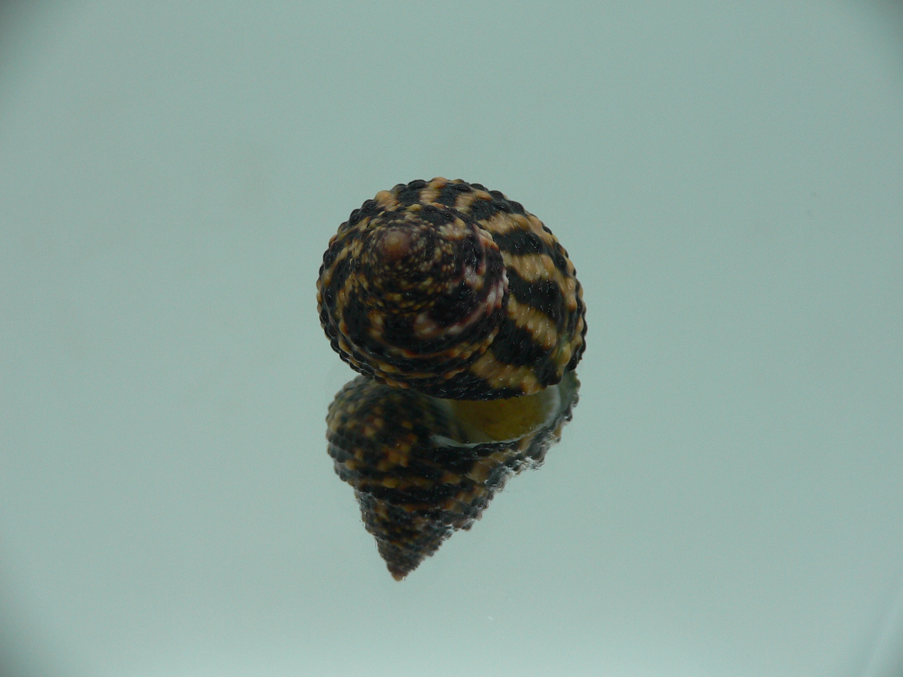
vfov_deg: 40.7
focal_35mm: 35
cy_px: 338
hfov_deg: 52.6
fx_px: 913
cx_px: 452
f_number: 2.8
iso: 80
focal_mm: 4.6
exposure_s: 1/60
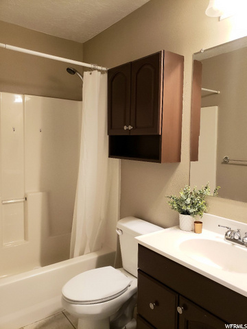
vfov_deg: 67.3
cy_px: 164
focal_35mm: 26
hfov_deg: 53.1
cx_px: 124
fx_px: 247
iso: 200
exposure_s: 1/60.2
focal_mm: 4.3
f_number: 1.5
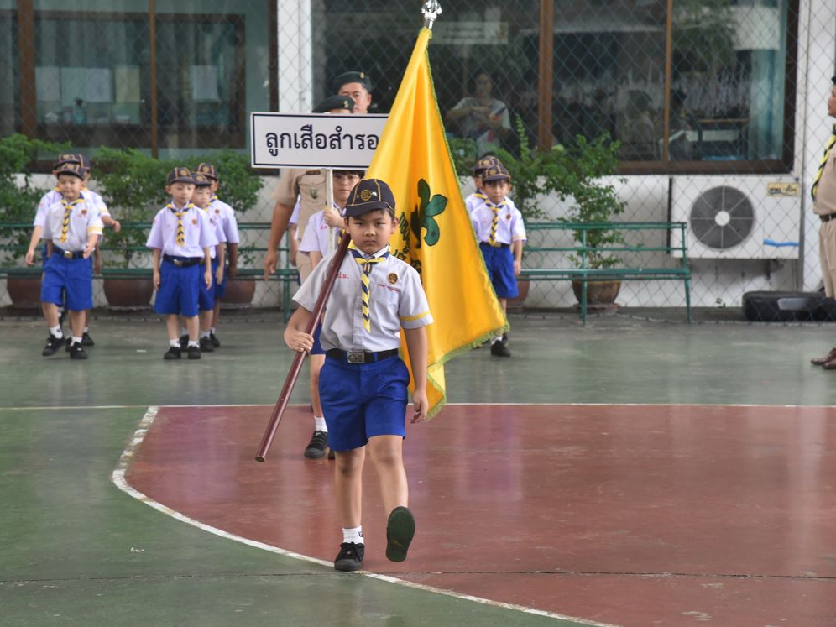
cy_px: 314
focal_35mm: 114
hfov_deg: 17.3
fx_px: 2753
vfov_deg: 13.0
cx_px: 402
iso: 2000
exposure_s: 1/160
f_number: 4.5
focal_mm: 105
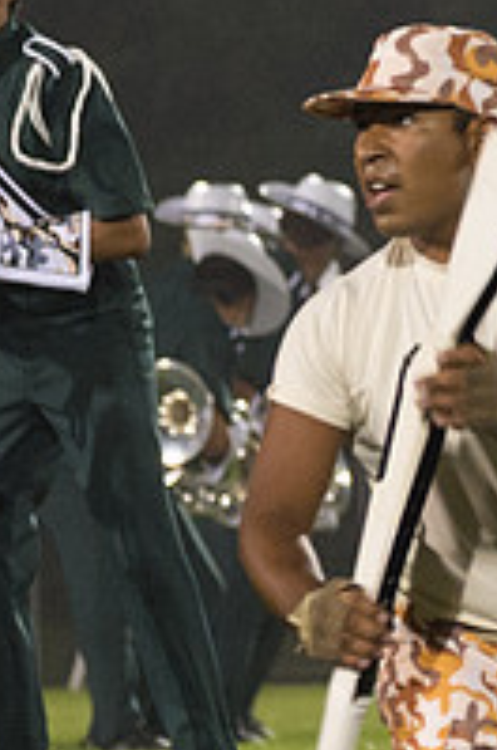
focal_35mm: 843
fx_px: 17517
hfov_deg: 1.6
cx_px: 736
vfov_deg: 2.5
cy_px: 153
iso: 3200
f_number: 4.8
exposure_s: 1/160
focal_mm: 135
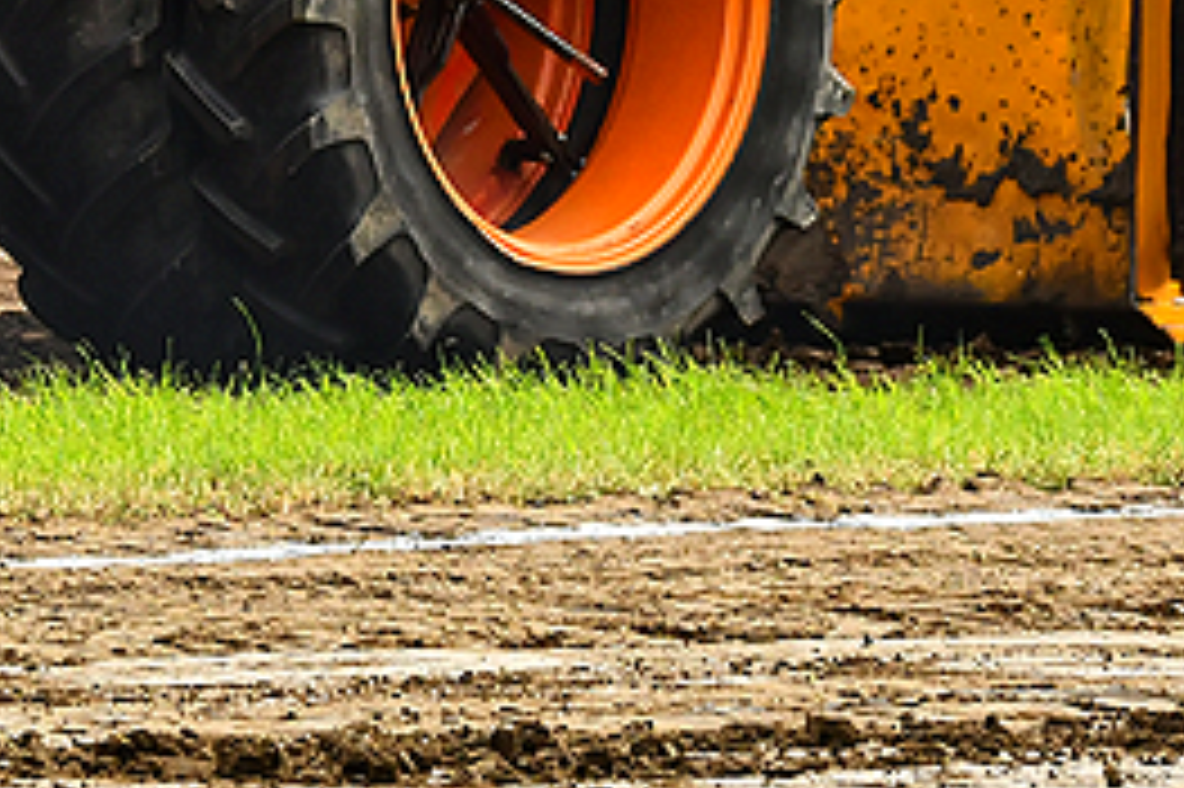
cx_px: -284
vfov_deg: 2.4
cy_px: -290
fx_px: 18718
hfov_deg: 3.6
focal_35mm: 570
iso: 500
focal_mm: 125
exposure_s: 1/1000
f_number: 9
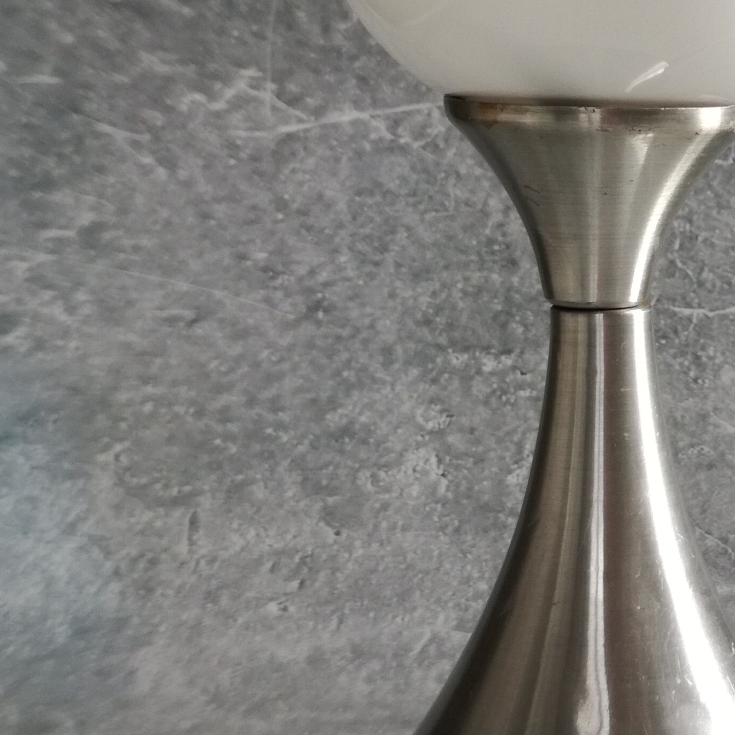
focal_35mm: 63
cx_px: 610
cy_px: 297
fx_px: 1513
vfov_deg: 27.2
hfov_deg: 26.7
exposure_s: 1/100
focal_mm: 3.79
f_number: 2
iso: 64
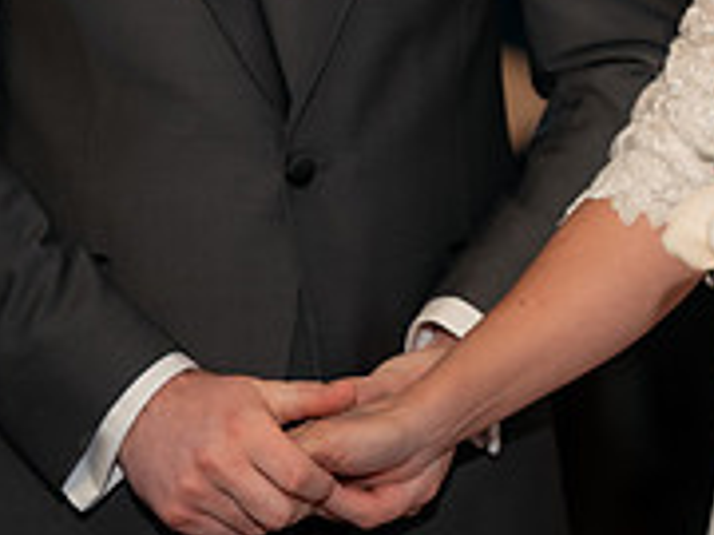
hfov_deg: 7.5
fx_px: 5425
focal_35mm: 263
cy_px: -182
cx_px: 686
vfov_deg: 5.6
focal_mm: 85
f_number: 2
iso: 1600
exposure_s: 1/200
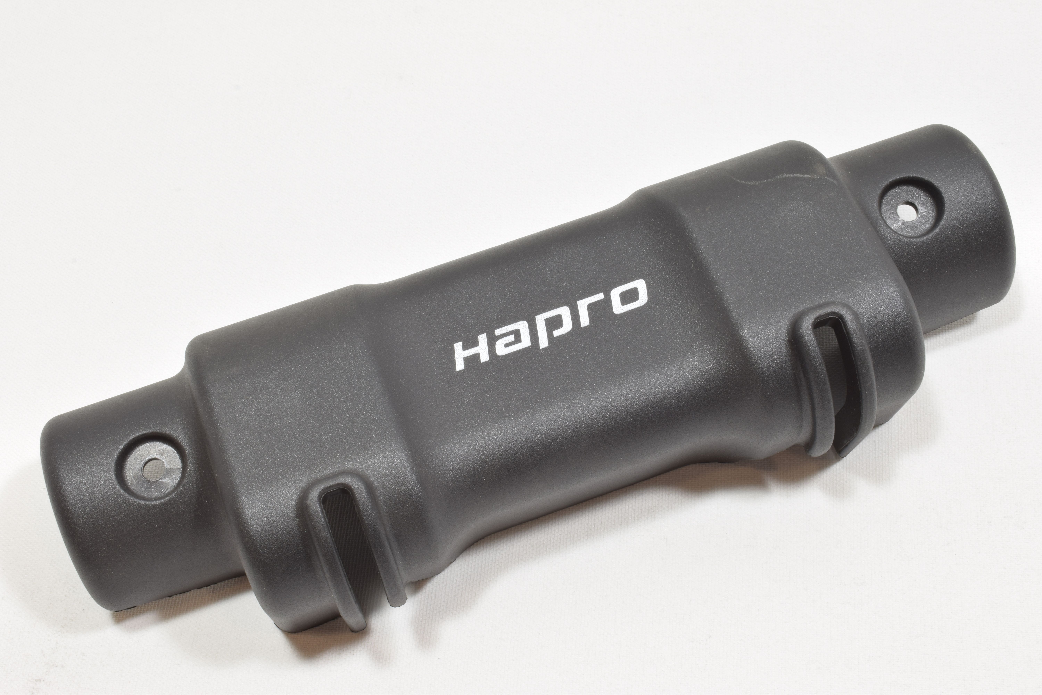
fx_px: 1650
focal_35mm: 57
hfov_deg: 35.1
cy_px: 348
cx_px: 521
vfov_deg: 23.8
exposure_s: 2.5
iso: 100
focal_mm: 38
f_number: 32
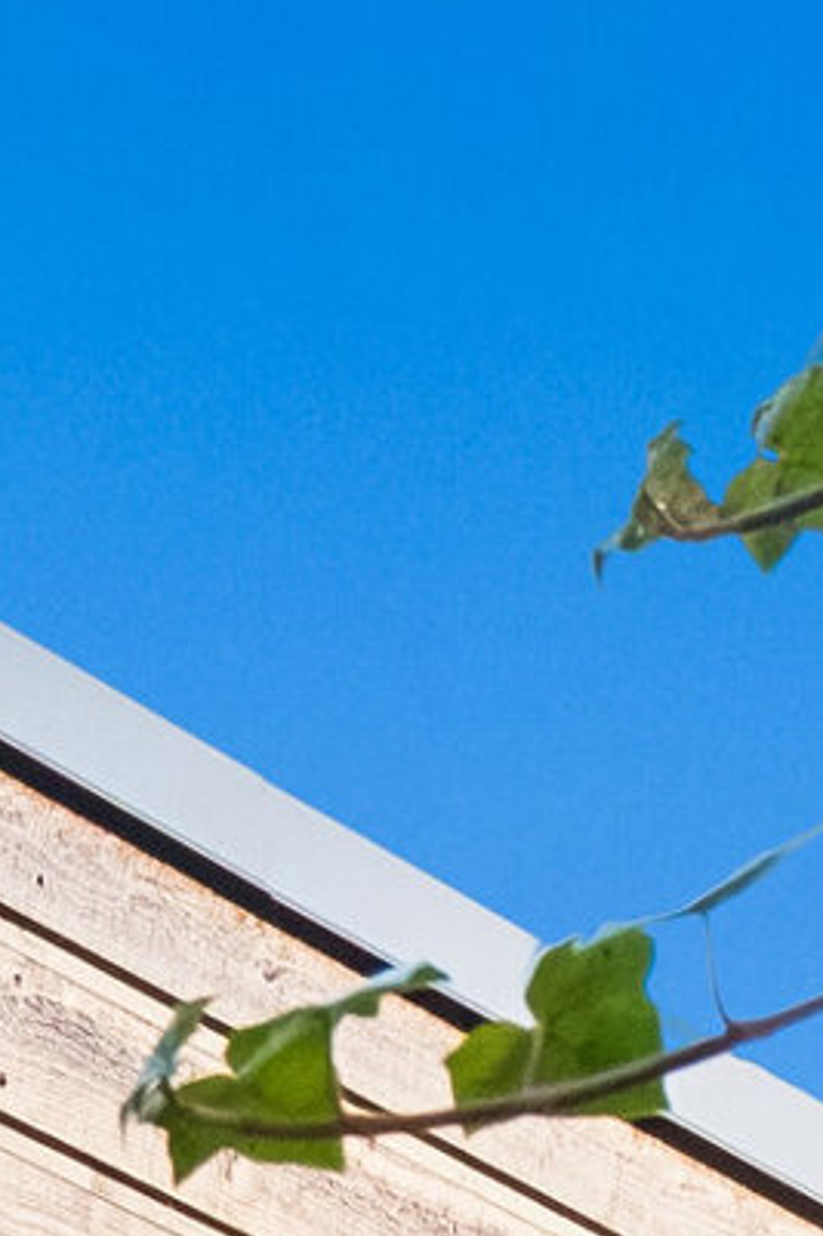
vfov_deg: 8.5
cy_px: 3603
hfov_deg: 6.7
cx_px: 280
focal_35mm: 206
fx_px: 7070
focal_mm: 19.1
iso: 800
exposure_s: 1/50
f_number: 8
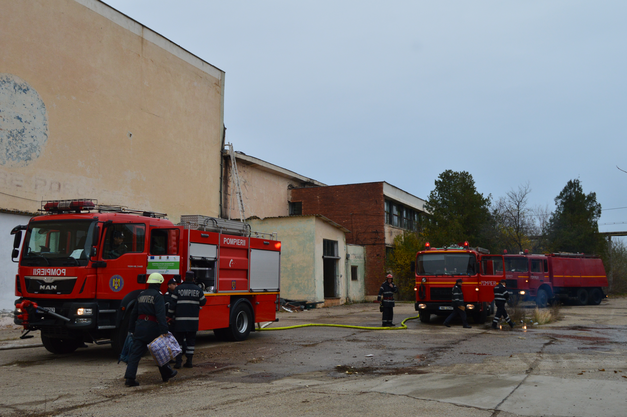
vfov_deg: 38.3
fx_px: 600
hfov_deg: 55.1
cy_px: 208
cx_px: 314
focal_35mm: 34
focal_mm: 23
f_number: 9
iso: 400
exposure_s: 1/100
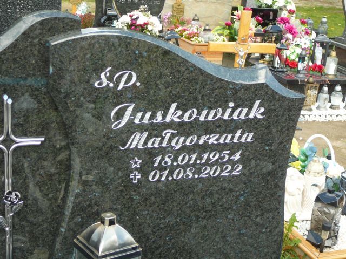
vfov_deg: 24.0
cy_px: 130
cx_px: 173
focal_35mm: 61
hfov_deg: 31.7
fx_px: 610
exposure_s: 1/160
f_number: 3.6
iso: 80
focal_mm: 9.1
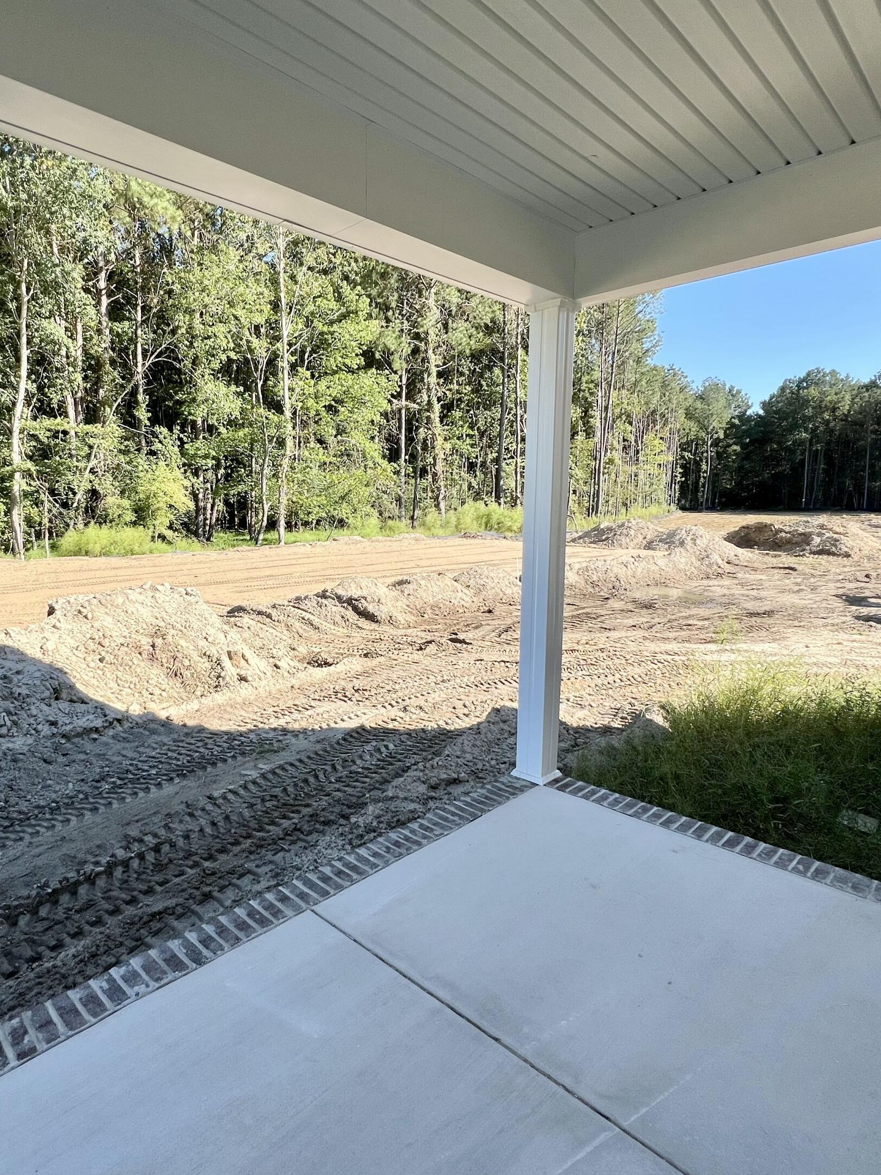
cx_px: 349
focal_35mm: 18
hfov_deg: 70.8
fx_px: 611
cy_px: 587
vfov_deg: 87.8
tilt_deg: -7.4
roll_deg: +0.2
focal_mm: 1.57
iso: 32
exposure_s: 1/769
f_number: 1.8
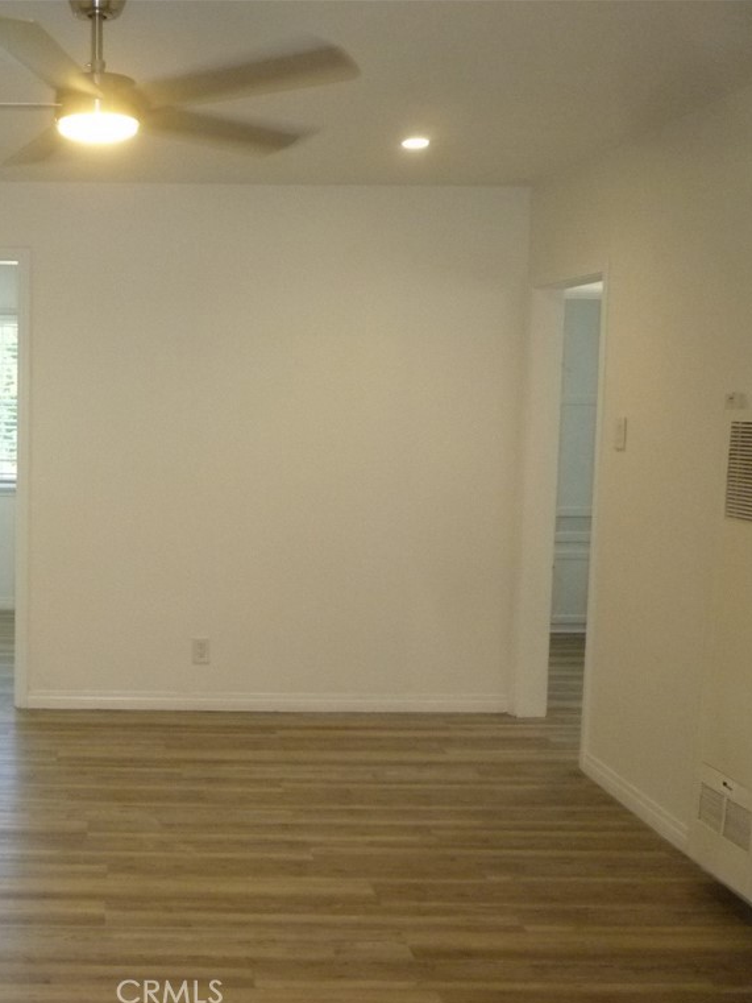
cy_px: 505
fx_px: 1129
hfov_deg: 35.0
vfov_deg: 47.9
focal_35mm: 39
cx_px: 92
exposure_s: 1/80
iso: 400
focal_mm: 5.2
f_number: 3.3
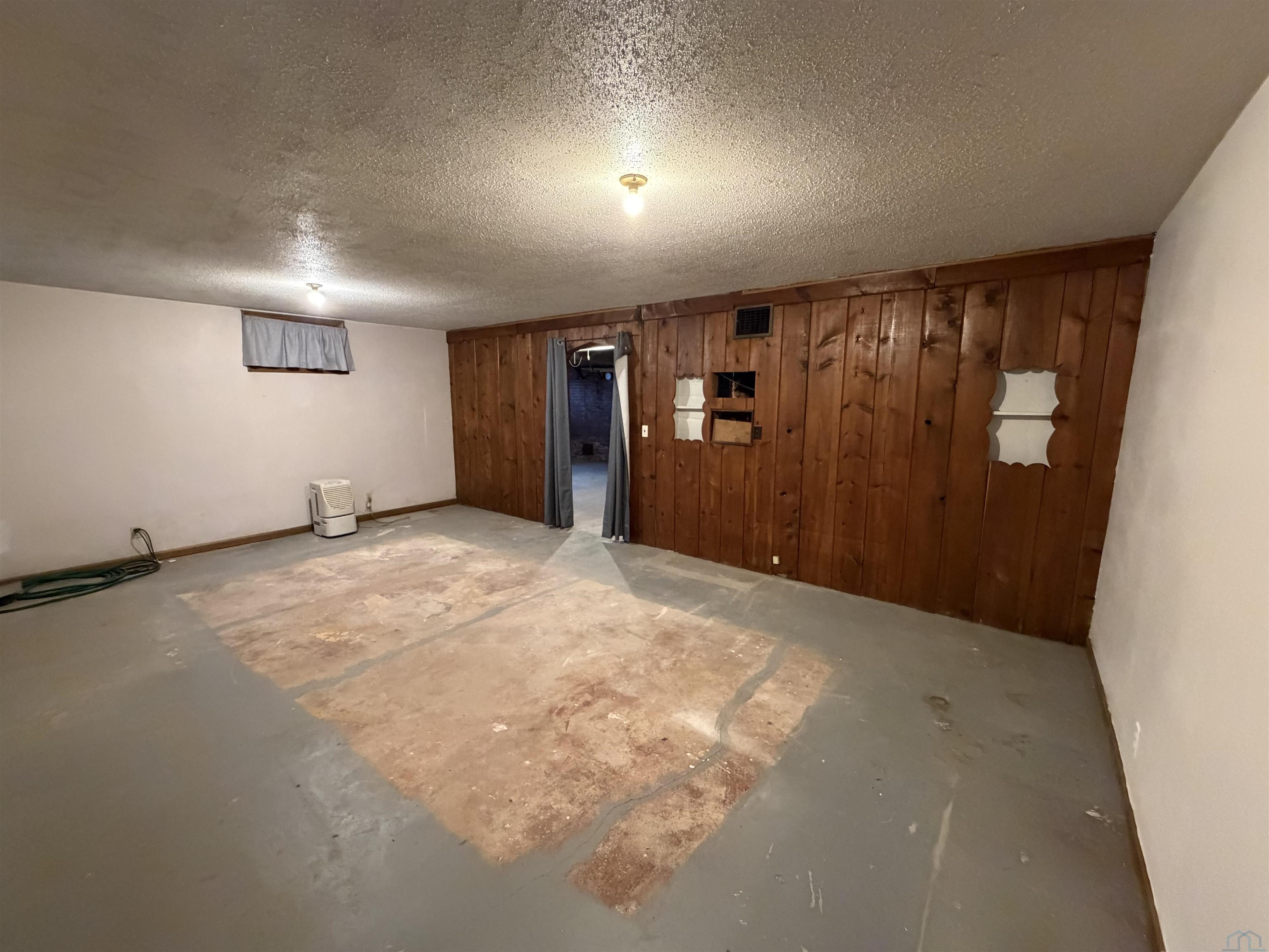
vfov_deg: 85.7
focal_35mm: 14
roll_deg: +0.3
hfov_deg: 102.1
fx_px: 513
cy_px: 476
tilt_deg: -9.2
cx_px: 634
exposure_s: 1/60
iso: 1000
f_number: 2.2
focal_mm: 2.22
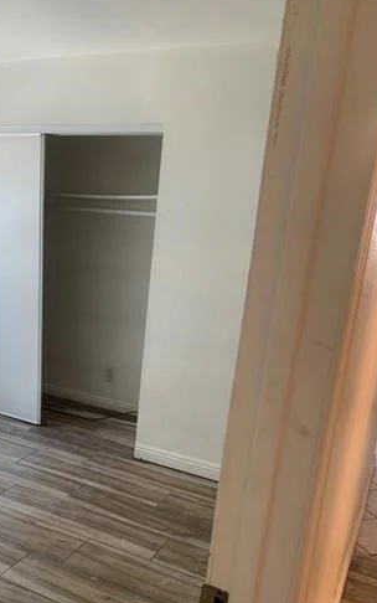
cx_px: 112
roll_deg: -4.7
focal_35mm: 34
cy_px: 364
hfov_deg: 36.7
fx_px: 559
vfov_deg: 56.2
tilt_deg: -13.3
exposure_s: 1/120
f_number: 1.8
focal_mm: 4.25
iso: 64
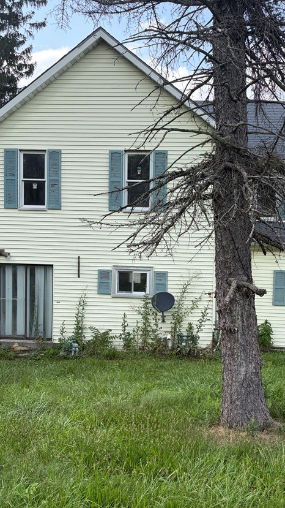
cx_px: 183
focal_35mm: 35
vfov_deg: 56.5
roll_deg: -1.9
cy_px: 286
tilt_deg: -3.4
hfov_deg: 33.5
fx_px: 470
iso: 64
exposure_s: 1/1484
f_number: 1.6
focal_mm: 5.96
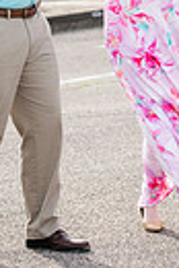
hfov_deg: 5.3
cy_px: -105
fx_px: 1926
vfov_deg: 7.8
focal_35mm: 259
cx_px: 62
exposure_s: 1/2500
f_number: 3.5
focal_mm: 75
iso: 320
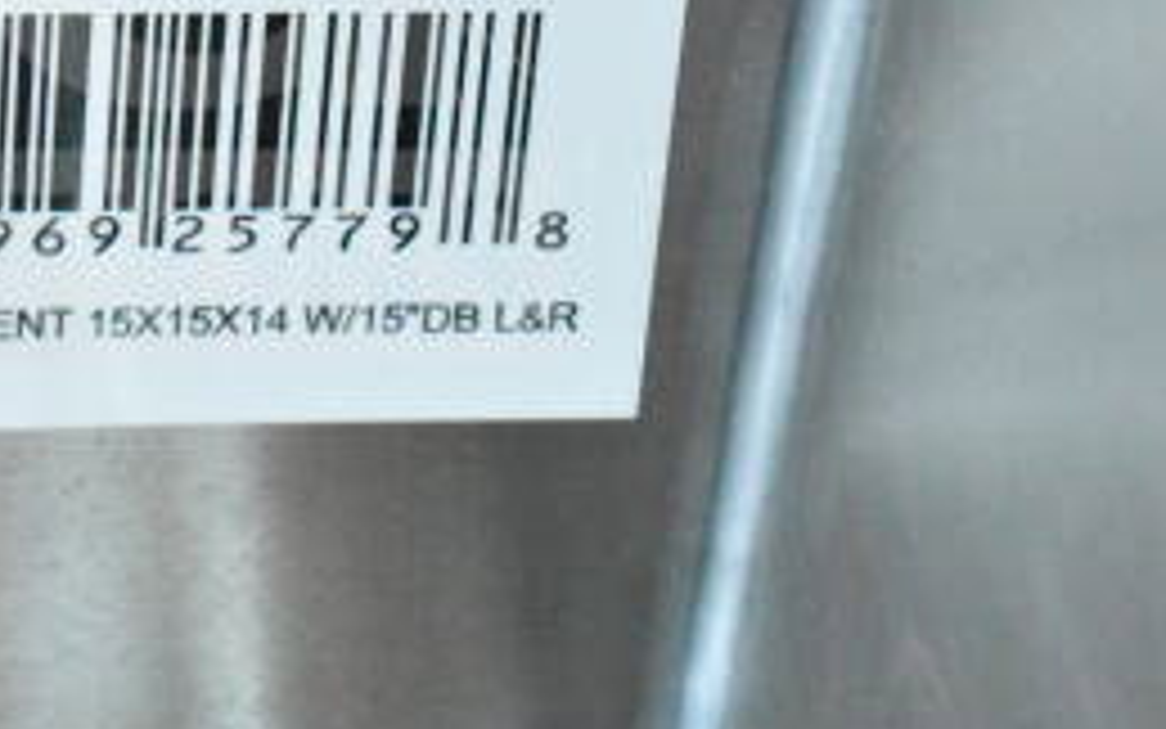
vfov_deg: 6.6
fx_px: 6300
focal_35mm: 198
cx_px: 59
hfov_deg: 10.5
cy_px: 7
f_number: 5.6
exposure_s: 1/100
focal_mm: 55
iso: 14400
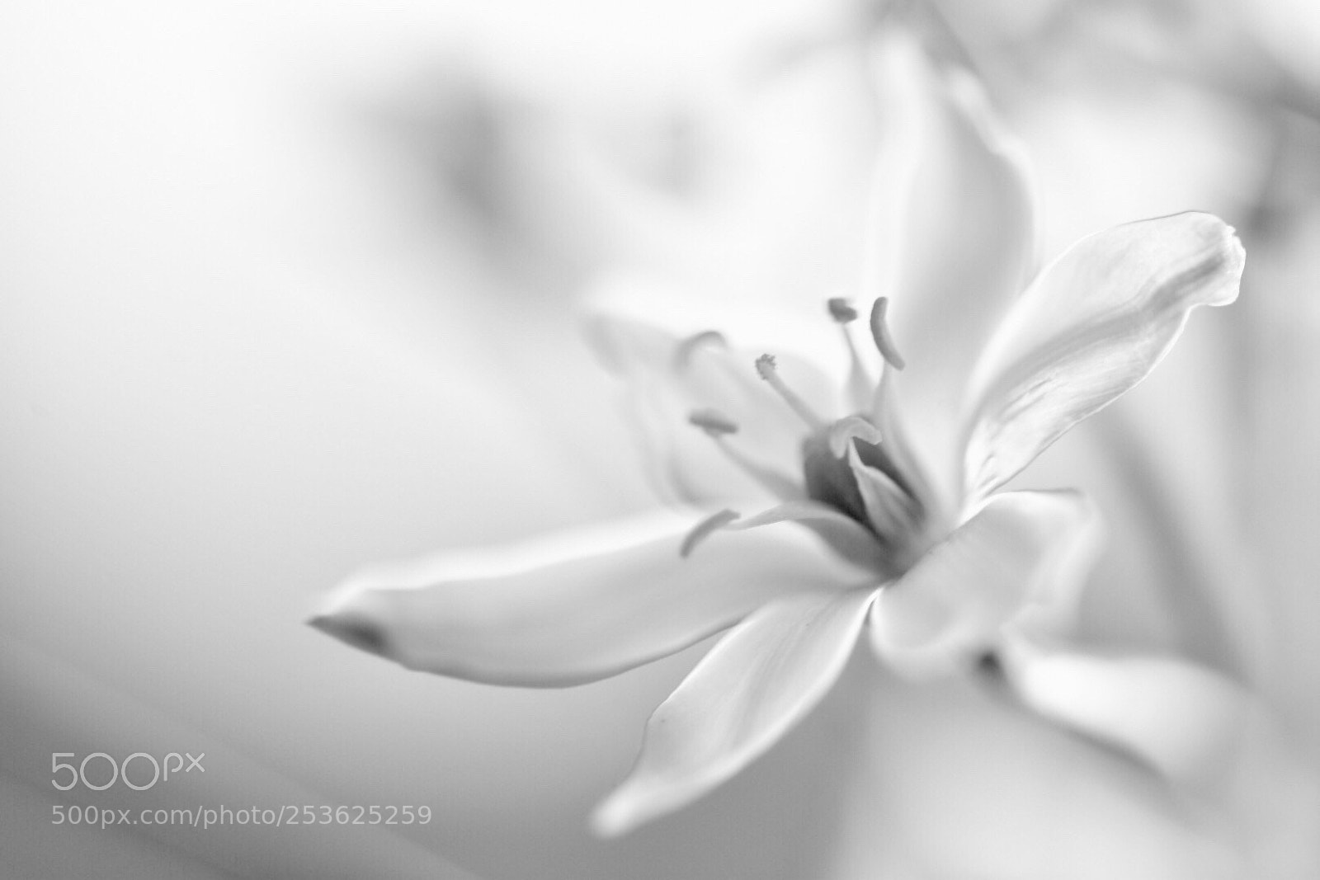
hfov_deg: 13.0
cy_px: 440
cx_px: 660
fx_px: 5775
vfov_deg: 8.7
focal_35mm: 158
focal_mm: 105
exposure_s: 1/25
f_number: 4.5
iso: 140
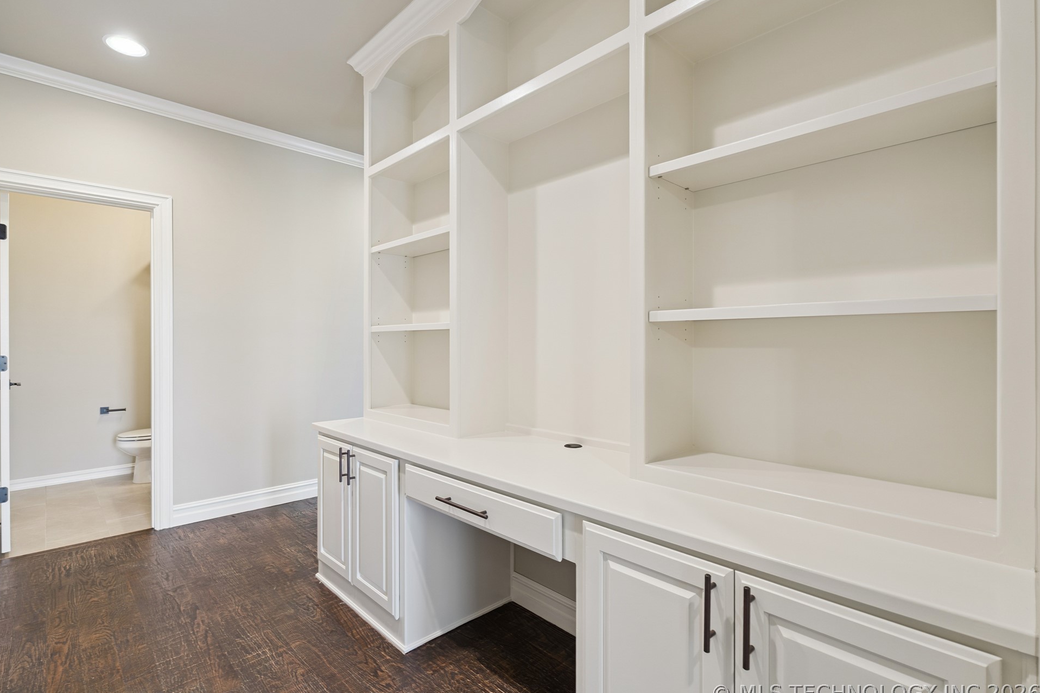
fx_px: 491
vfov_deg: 70.4
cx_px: 493
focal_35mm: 17
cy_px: 341
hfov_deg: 93.2
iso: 200
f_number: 5.6
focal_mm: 16
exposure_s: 1/30
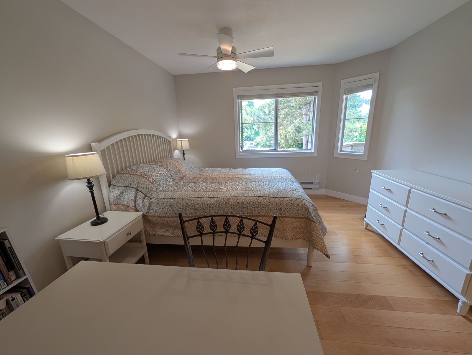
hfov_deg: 110.5
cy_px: 178
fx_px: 164
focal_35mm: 12
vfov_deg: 94.6
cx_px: 236
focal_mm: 2.02
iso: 96
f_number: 1.7
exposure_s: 1/120
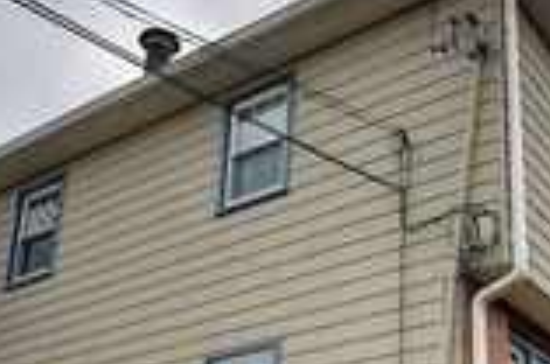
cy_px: 380
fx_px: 778
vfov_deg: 24.9
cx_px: 434
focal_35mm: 51
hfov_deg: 37.6
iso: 100
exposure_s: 1/200
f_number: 8
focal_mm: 11
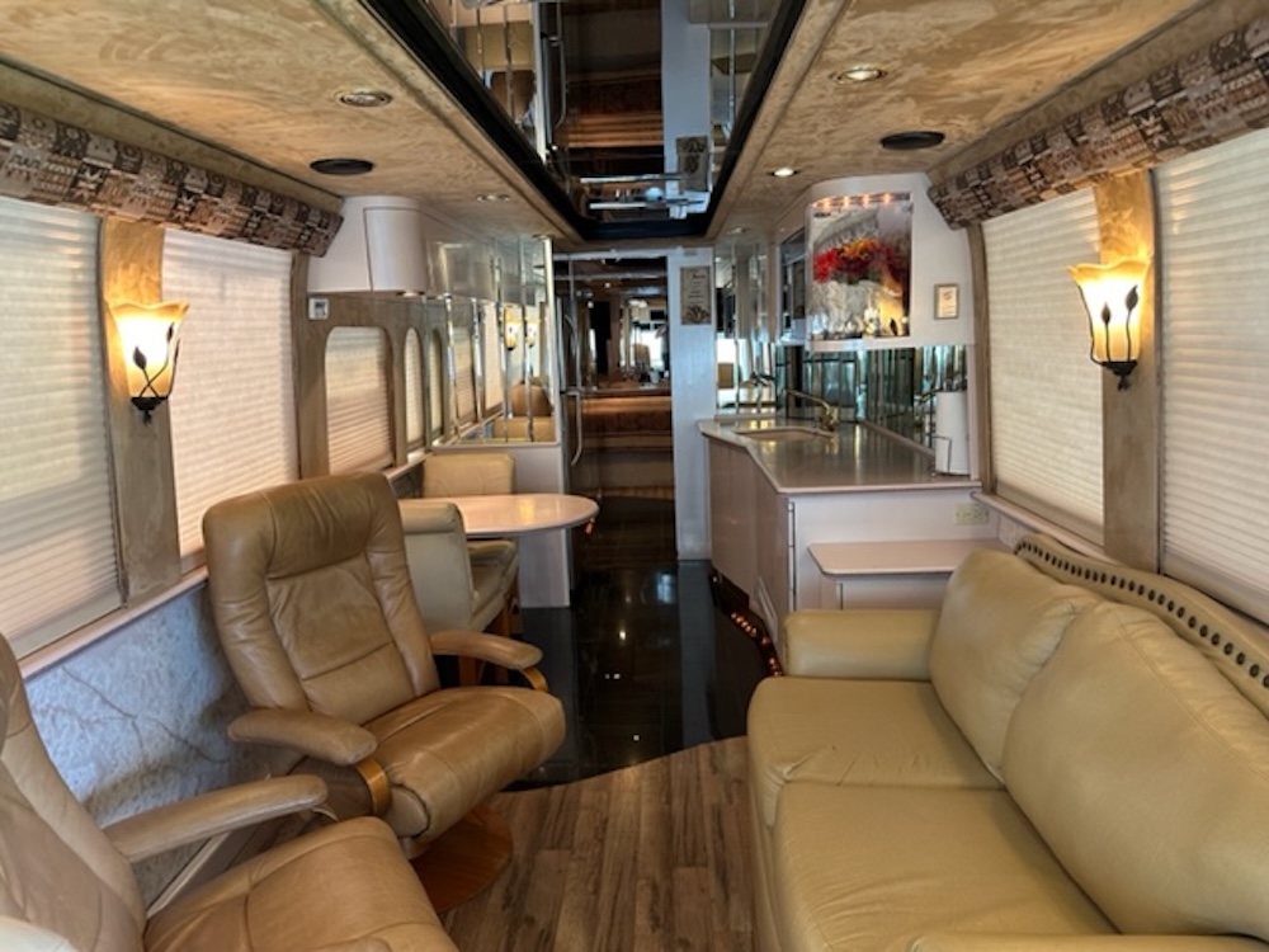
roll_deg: +2.4
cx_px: 634
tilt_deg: -9.7
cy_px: 476
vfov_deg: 56.8
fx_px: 880
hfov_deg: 71.6
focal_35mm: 24
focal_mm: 6.86
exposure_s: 1/60
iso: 200
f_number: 1.78
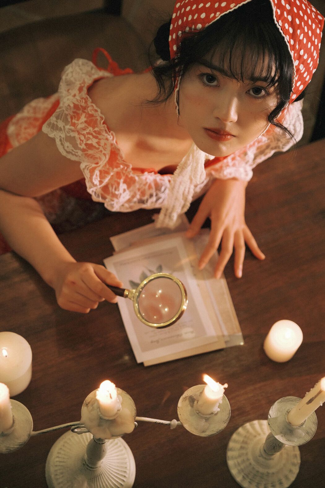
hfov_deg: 17.7
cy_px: 244
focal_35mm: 77
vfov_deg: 26.3
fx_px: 1043
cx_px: 162
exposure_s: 1/30
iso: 160
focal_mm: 51.6
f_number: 2.8
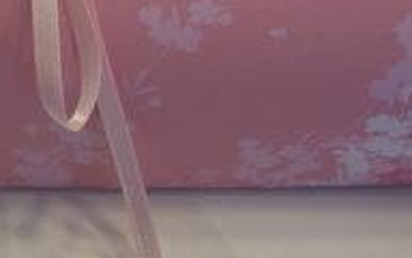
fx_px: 977
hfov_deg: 23.5
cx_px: 86
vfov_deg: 14.5
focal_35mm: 87
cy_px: -56
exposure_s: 1/80
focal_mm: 6.3
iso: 80
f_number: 3.1
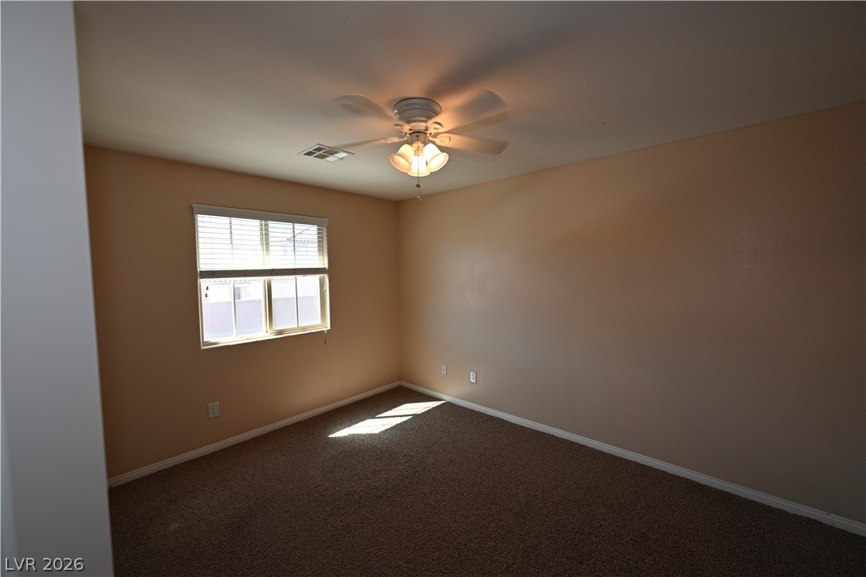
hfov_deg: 104.3
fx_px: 337
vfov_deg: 81.2
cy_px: 288
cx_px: 433
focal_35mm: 14
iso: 320
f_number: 4
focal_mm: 14
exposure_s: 1/60
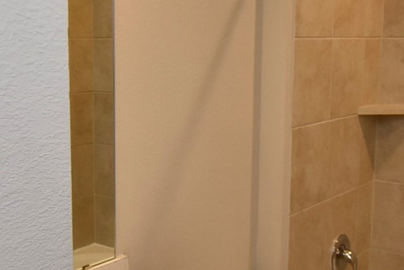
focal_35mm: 61
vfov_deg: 22.3
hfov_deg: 32.8
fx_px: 683
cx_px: 160
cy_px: 161
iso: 800
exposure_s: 1/125
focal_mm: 11
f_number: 4.8
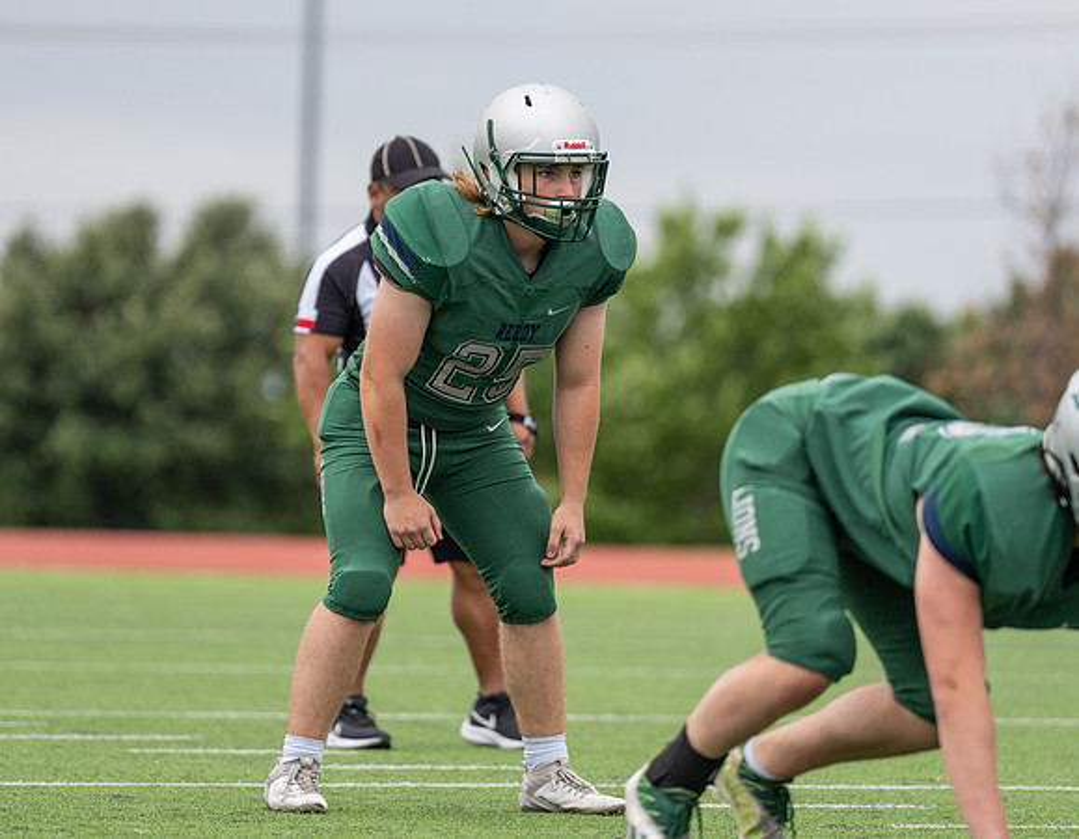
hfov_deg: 7.4
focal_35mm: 264
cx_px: 498
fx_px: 8345
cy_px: 341
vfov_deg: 5.8
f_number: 2.8
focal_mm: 200
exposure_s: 1/1250
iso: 250
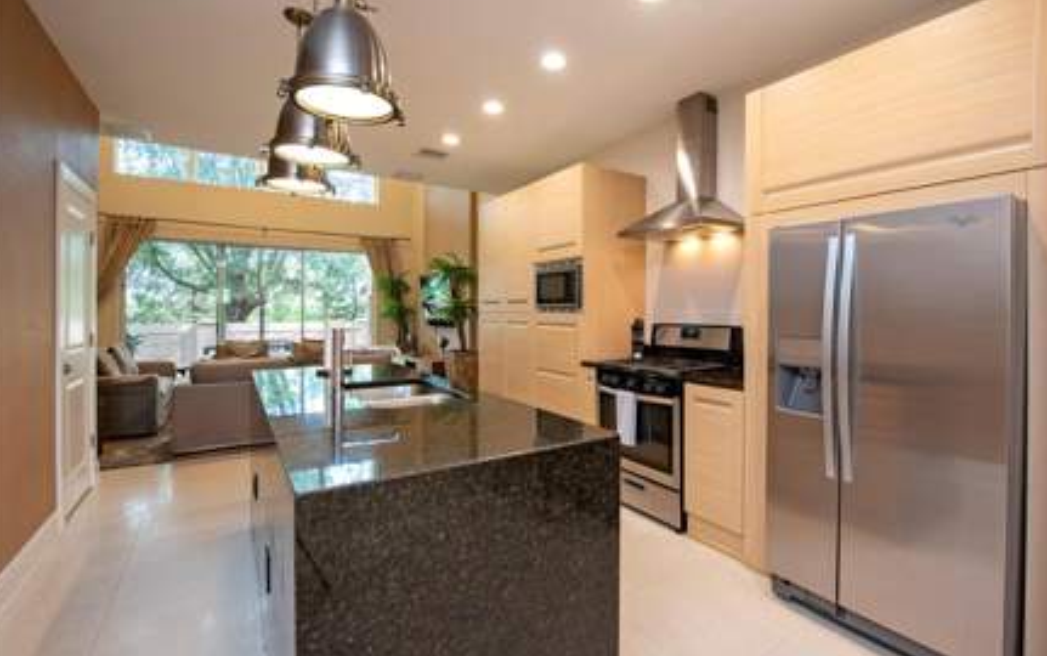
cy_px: 307
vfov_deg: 68.0
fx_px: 485
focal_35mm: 17
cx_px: 566
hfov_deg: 94.1
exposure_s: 1/13
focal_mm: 15
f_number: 10
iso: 500
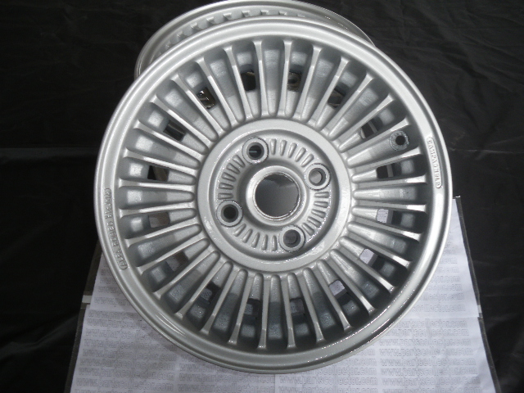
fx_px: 545
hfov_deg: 51.4
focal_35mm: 36
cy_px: 196
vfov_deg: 39.7
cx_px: 262
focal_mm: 6.3
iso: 80
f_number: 3.5
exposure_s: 1/50
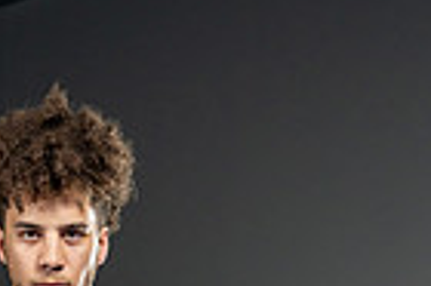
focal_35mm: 129
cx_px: 43
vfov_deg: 9.5
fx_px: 1543
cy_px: 667
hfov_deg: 15.7
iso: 800
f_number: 4
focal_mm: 40
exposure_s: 1/125
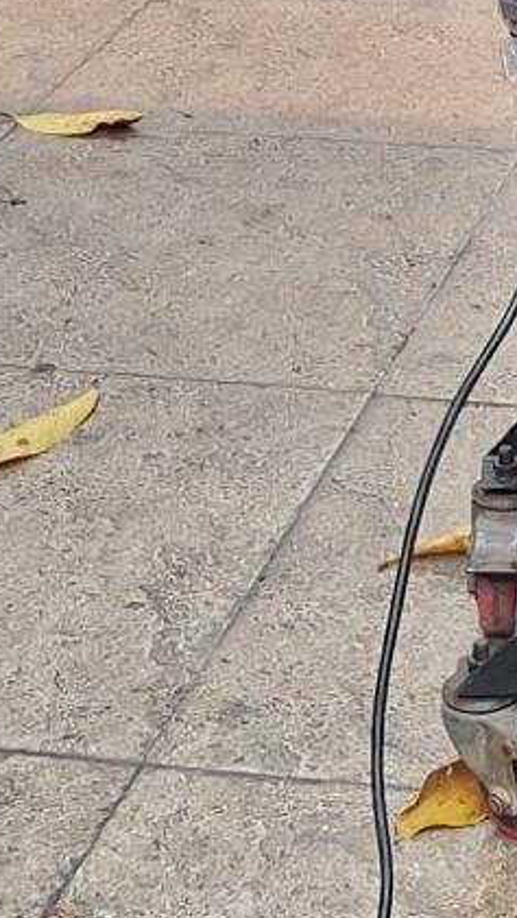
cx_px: 718
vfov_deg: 15.9
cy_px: -611
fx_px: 2898
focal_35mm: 119
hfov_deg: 9.9
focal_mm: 5.54
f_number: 1.8
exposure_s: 1/490
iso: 40
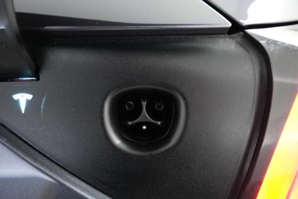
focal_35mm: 28
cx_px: 149
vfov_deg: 46.4
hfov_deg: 65.5
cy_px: 100
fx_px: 232
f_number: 2.8
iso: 4000
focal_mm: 28
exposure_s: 1/60
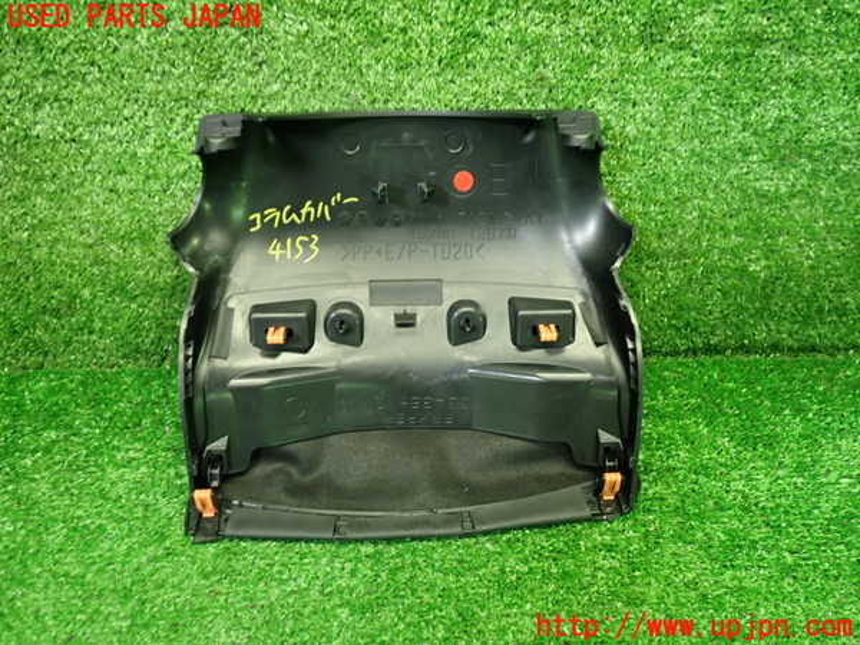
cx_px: 430
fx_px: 745
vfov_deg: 46.8
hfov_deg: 60.0
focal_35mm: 30
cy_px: 322
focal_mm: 5.4
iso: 250
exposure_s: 1/30
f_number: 2.3
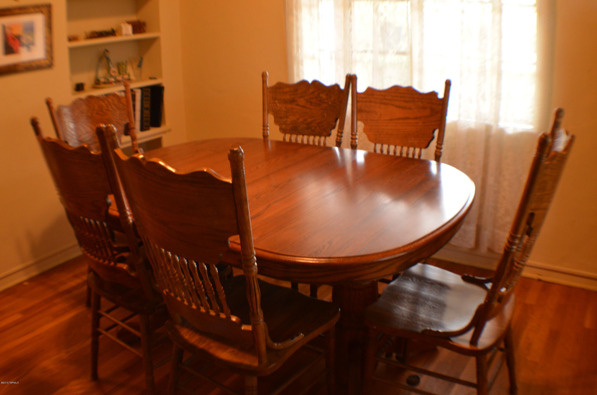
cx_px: 298
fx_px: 1117
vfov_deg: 20.1
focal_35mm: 68
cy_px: 198
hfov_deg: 29.9
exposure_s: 1/13
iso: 800
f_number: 5
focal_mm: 45
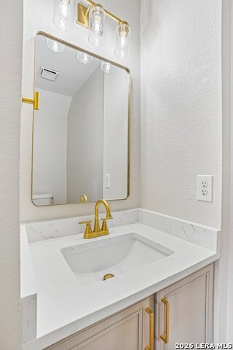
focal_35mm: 17
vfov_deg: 93.3
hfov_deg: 70.4
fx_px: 165
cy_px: 175
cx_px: 116
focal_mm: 17
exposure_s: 1/50
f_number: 8
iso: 400
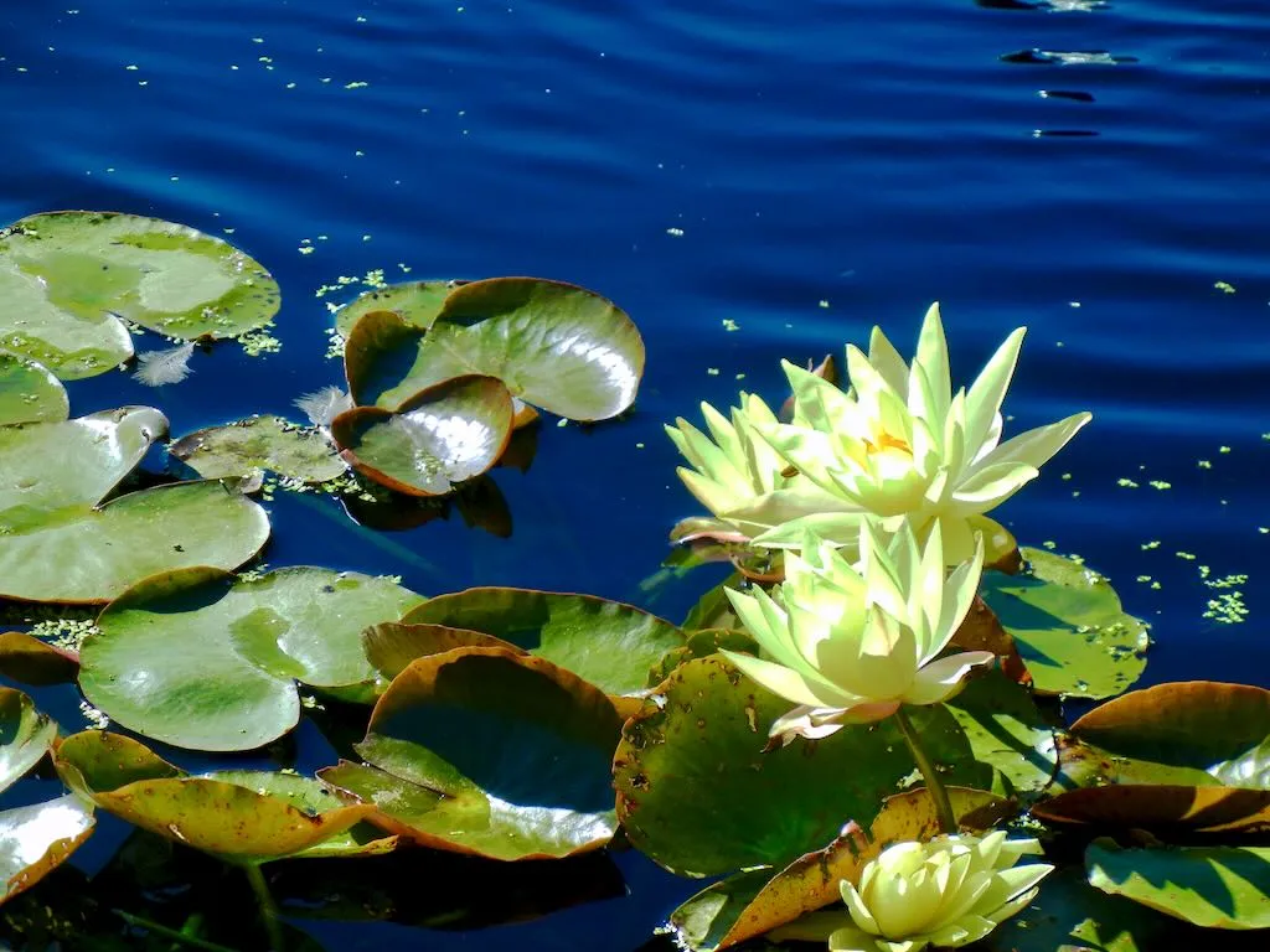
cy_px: 476
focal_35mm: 174
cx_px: 635
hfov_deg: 11.4
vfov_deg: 8.5
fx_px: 6384
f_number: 4.6
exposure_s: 1/696
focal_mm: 31.4
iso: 160
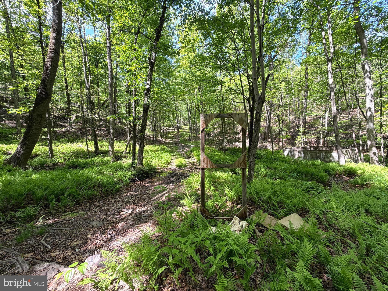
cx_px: 194
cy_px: 146
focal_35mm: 14
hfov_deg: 102.1
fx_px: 157
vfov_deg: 85.7
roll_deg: +3.4
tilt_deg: -2.1
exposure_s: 1/121
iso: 50
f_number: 2.2
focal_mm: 2.22
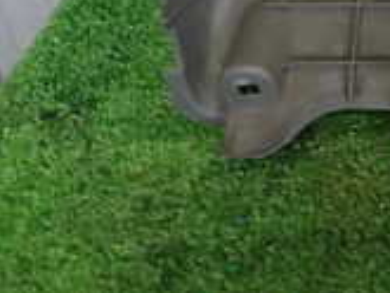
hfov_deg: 15.4
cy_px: -236
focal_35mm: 109
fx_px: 1229
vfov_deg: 12.4
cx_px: 707
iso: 250
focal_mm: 5.4
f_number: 2.3
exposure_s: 1/30
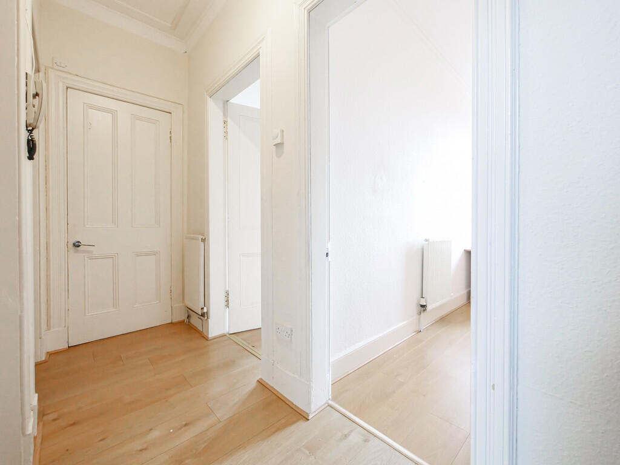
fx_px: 251
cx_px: 310
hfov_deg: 102.1
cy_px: 232
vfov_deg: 85.7
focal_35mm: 14
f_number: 4
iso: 3200
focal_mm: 7
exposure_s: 1/60
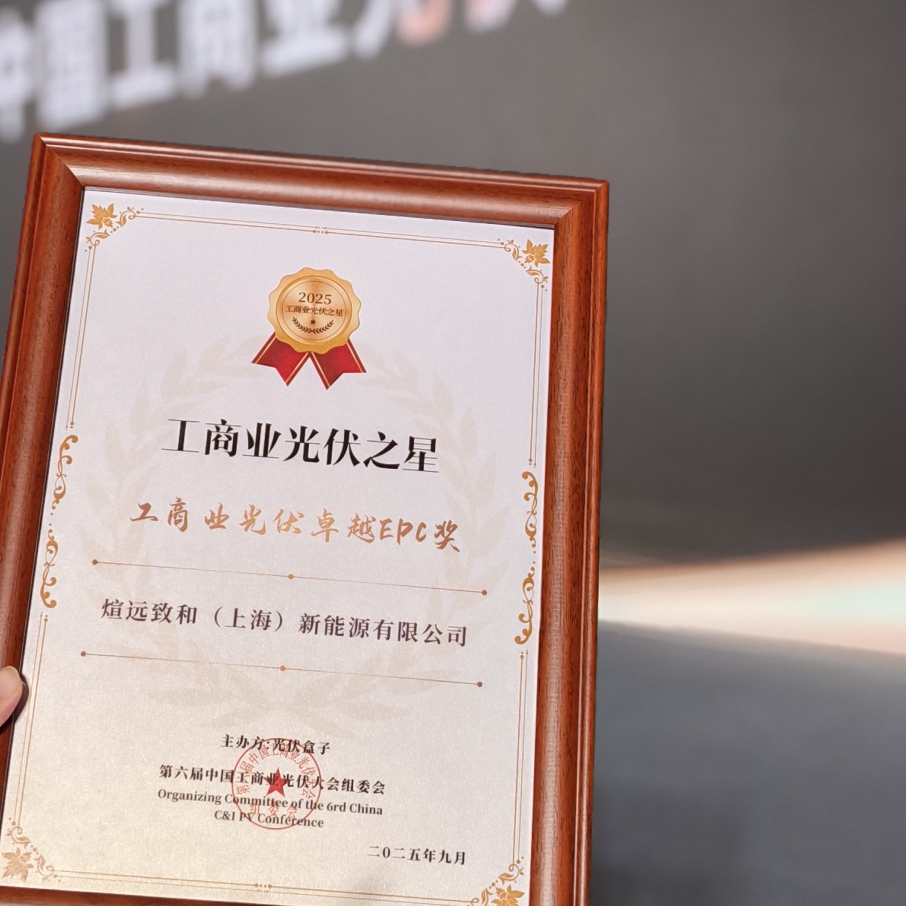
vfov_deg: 23.3
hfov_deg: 23.3
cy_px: 331
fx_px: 2191
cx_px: 381
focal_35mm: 74
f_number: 2.8
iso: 100
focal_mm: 5.52
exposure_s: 1/100
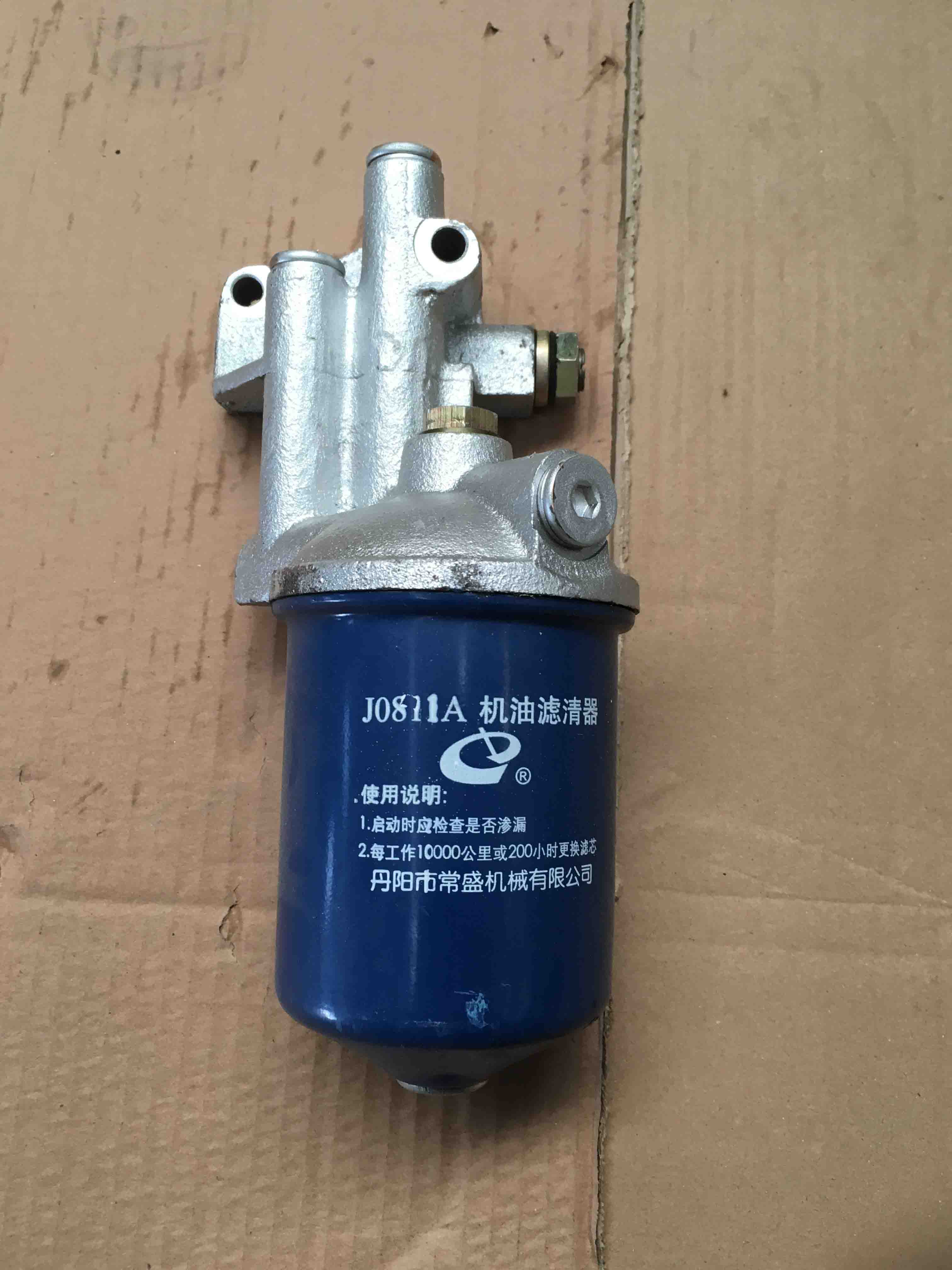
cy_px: 635
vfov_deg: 61.7
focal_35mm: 29
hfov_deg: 48.2
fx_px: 1063
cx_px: 476
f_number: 2.2
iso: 40
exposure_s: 1/33
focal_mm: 4.15
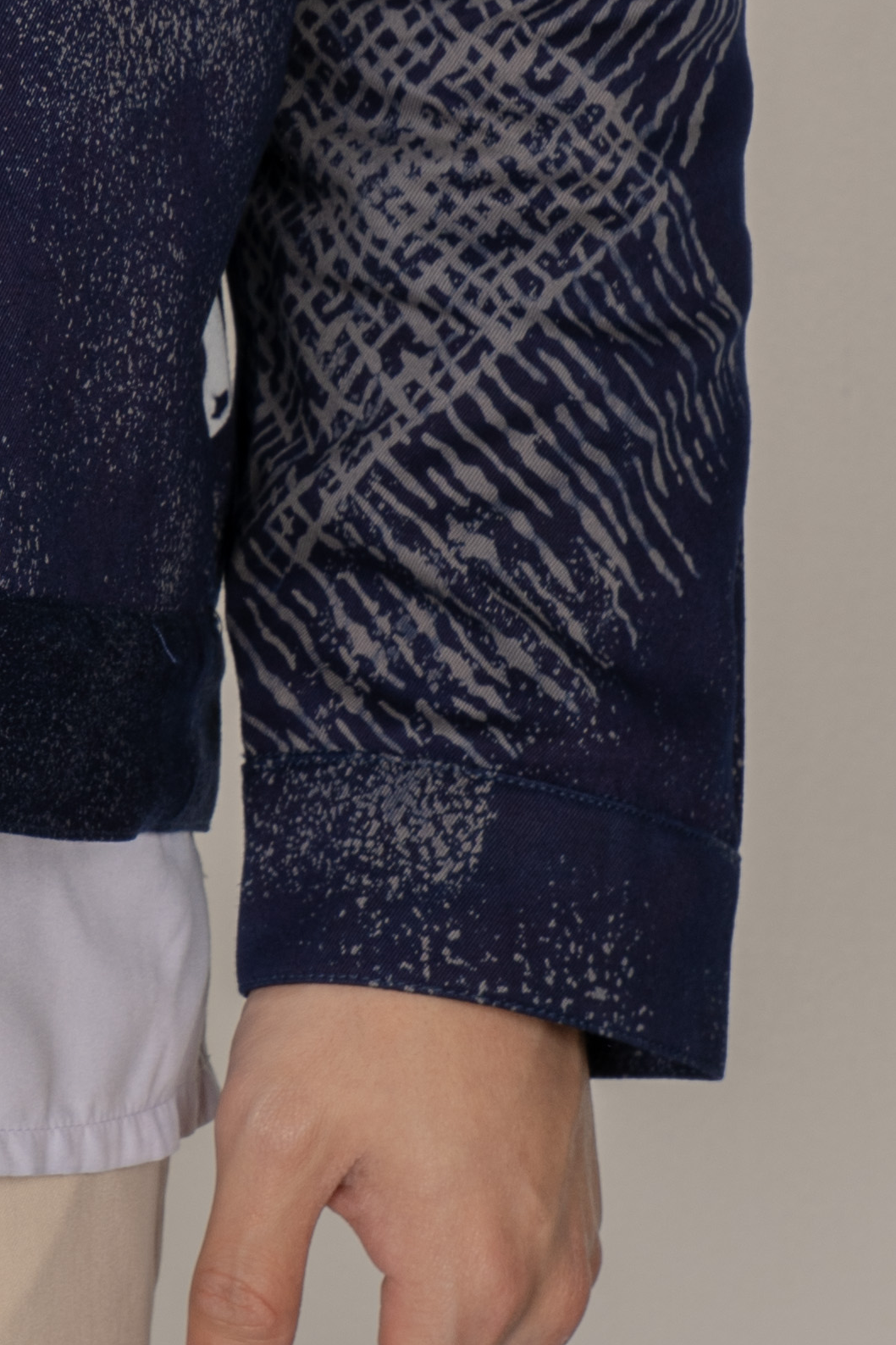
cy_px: -281
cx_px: -658
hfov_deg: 5.6
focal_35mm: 242
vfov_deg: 8.4
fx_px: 9048
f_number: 10
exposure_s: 1/160
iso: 125
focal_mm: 64.1
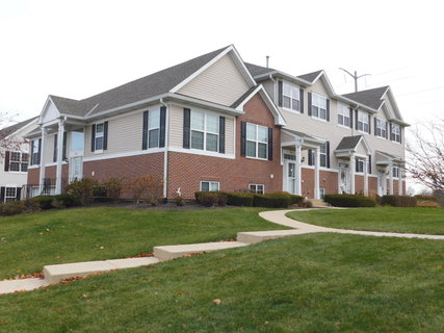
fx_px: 385
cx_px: 222
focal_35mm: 30
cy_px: 166
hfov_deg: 60.0
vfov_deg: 46.8
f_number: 3.2
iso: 125
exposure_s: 1/800
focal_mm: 5.3
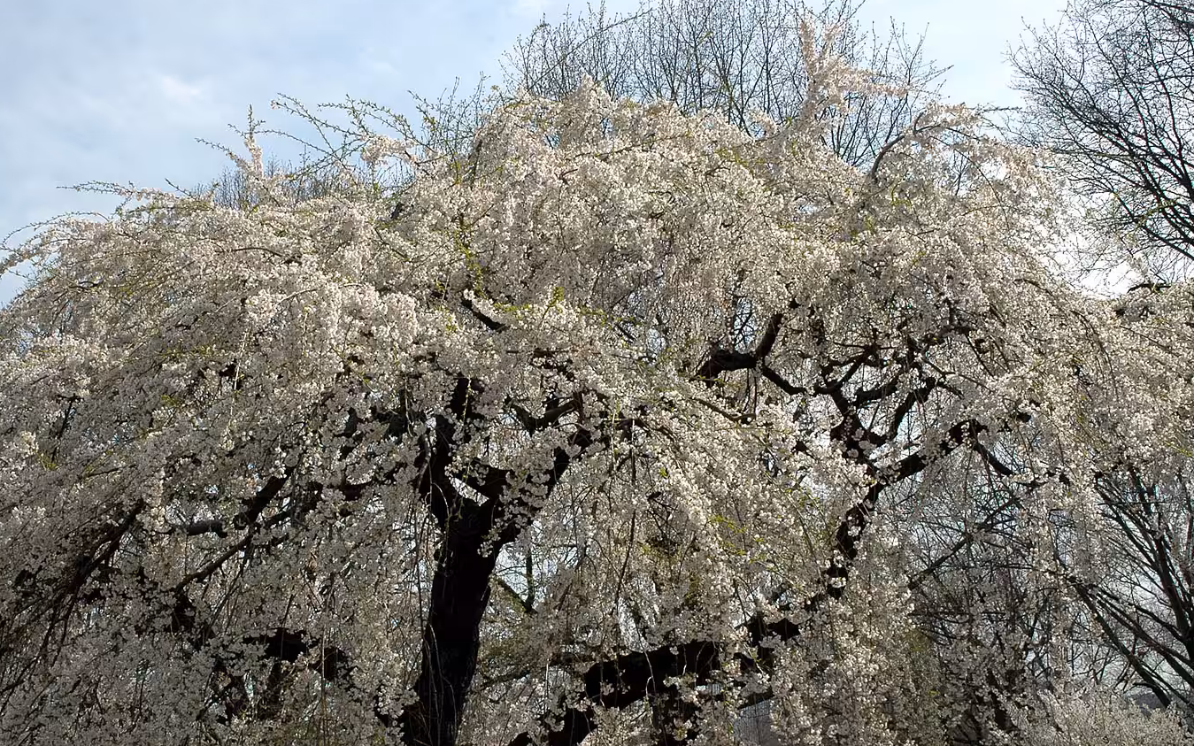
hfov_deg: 46.6
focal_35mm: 43
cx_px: 586
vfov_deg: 30.1
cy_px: 404
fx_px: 1385
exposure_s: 1/160
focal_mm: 25
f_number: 14
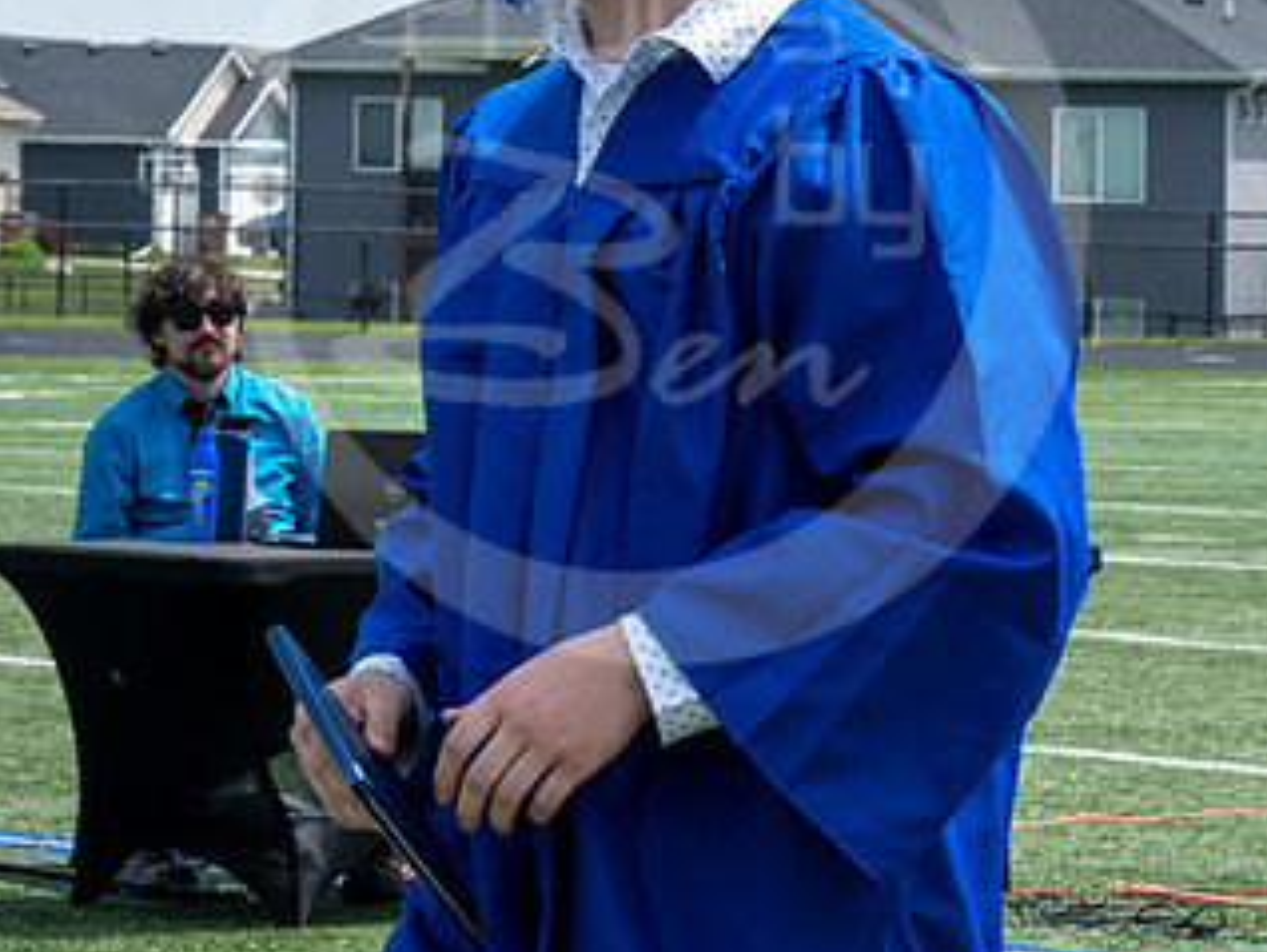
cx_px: 89
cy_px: -24
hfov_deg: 8.3
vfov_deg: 6.3
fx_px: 8644
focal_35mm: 236
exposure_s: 1/250
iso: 200
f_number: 13
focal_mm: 70
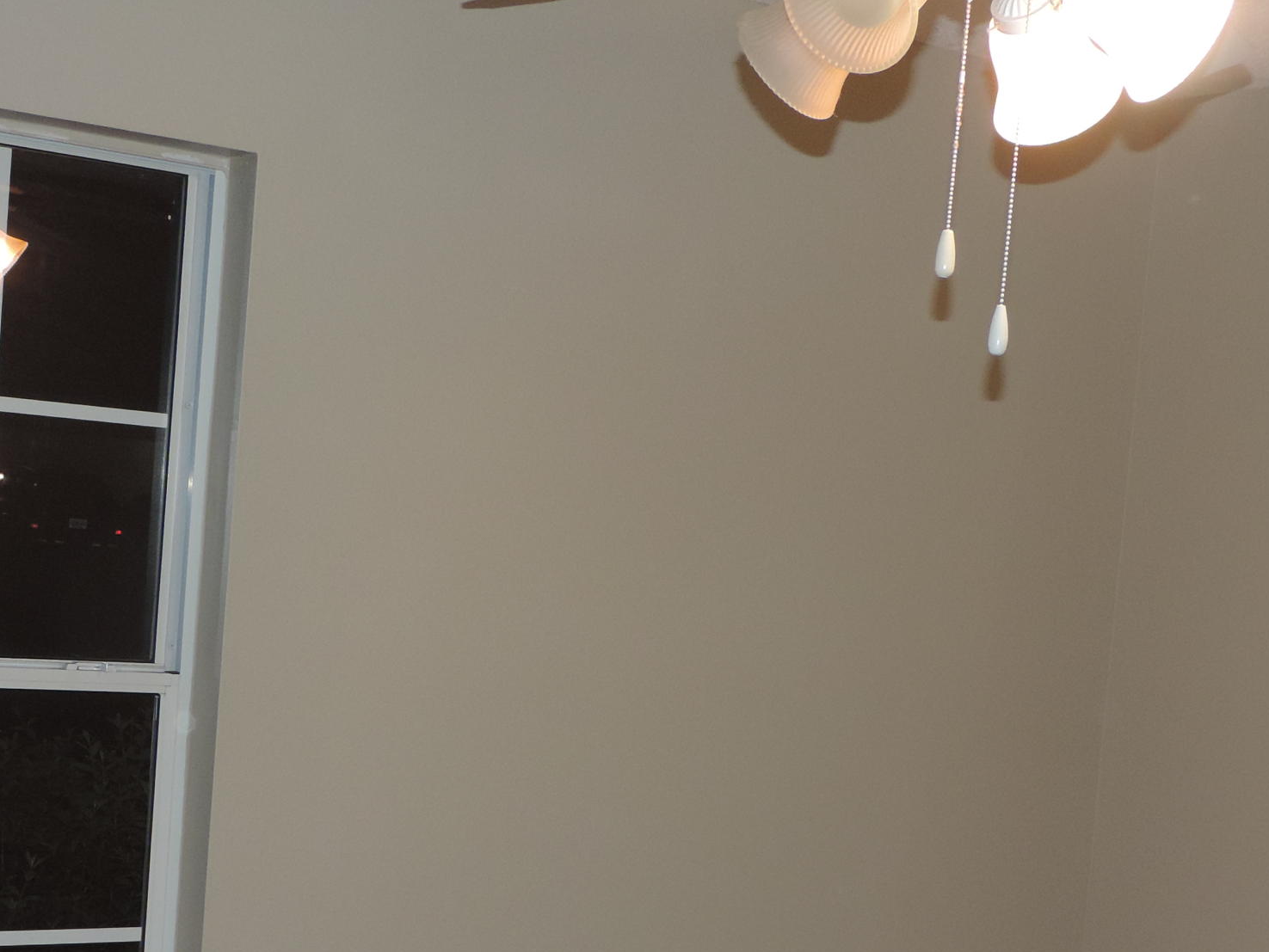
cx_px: 588
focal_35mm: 61
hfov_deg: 31.7
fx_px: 2237
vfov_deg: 23.8
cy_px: 698
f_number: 3.1
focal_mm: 5.3
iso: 200
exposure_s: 1/30
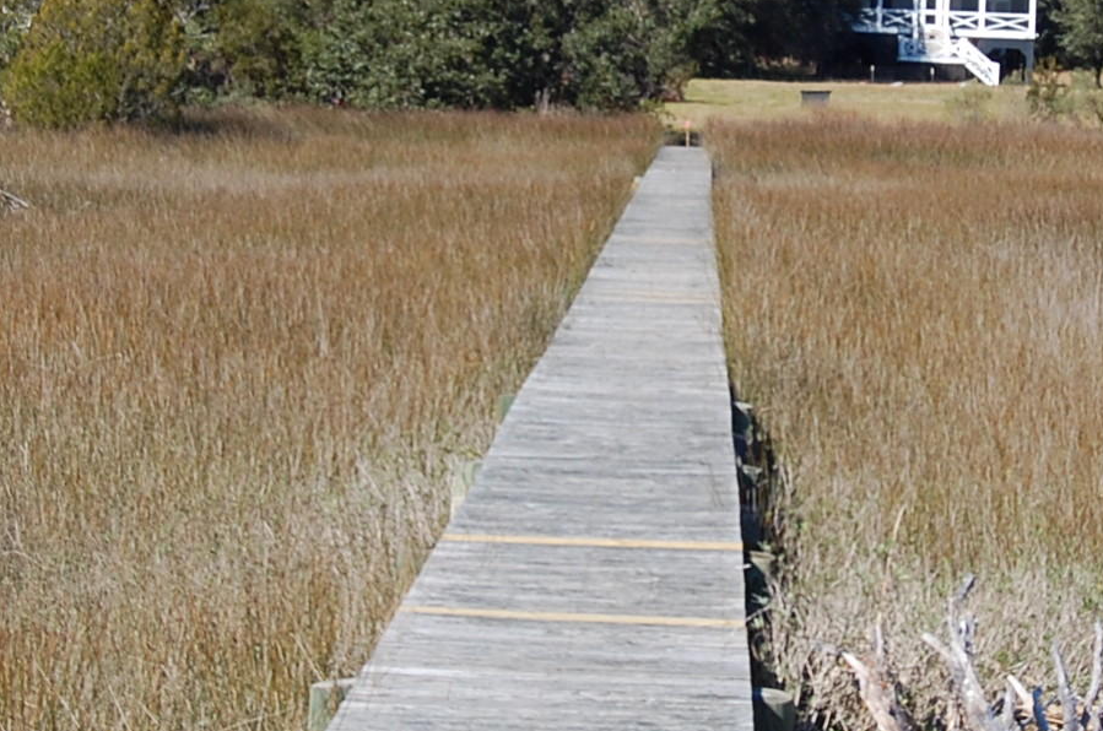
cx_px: 734
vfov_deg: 10.6
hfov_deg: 16.0
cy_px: 136
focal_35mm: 128
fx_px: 3915
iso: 200
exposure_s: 1/250
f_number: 10
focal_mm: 34
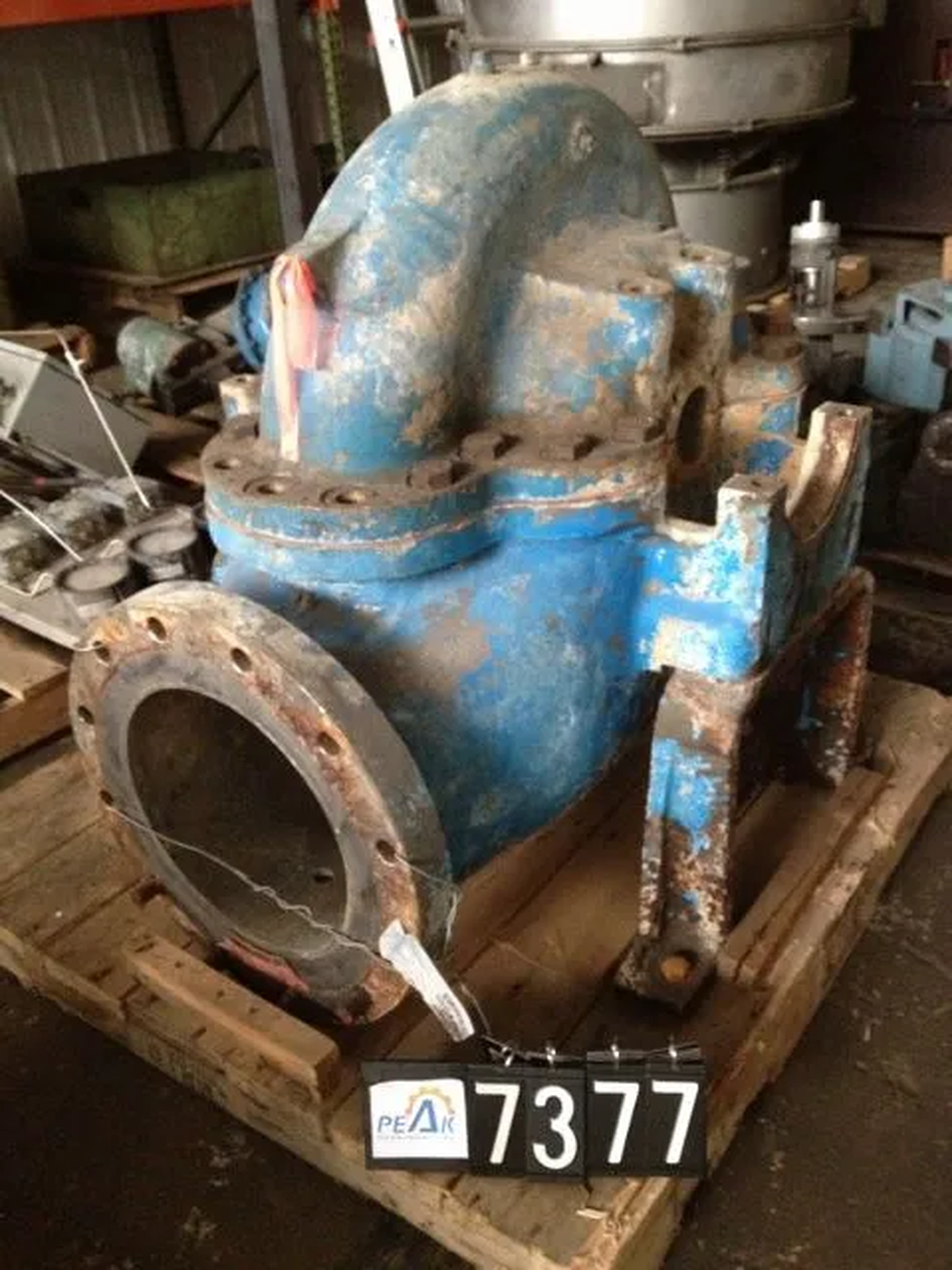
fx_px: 1283
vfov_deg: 52.6
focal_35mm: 35
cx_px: 476
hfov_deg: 40.7
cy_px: 635
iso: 500
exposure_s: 1/15
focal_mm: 4.28
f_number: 2.4
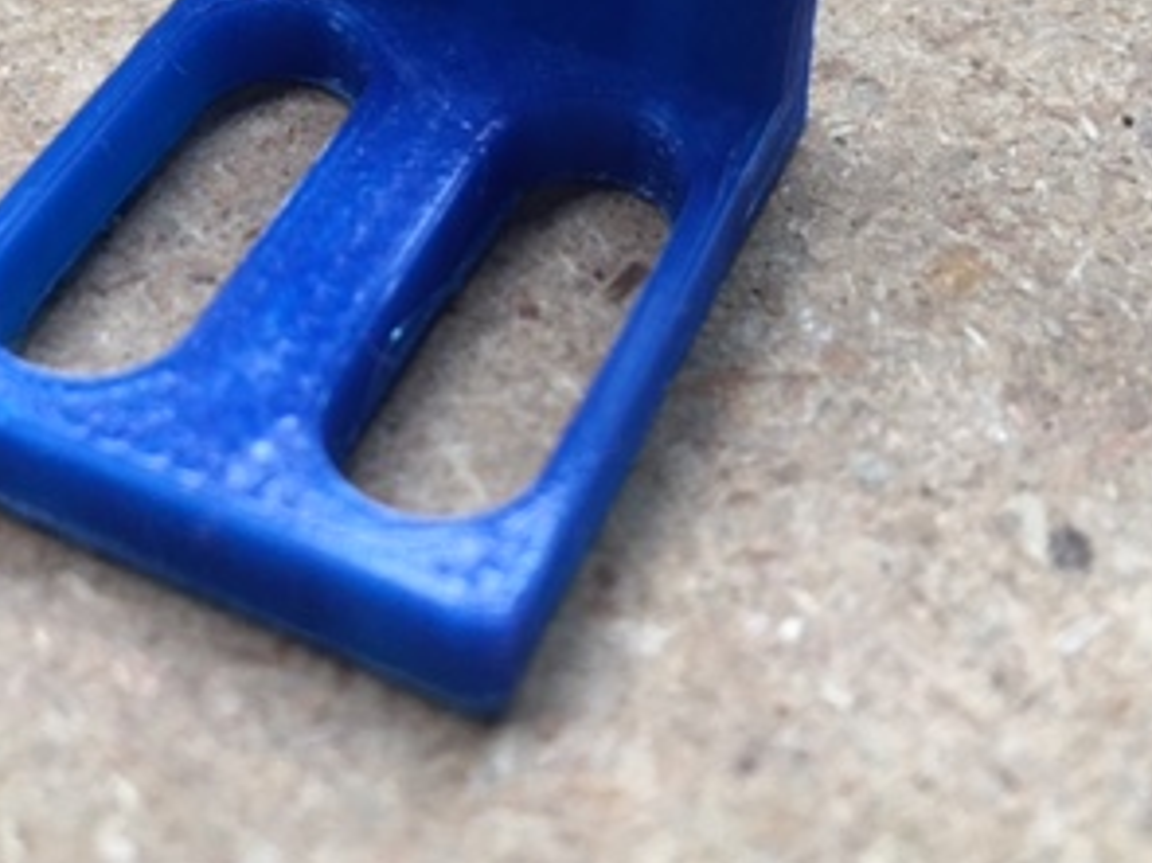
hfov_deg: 30.5
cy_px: 12
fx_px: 2096
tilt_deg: -39.5
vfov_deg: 22.4
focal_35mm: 63
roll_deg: +0.8
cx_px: 402
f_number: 2.2
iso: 40
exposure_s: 1/30
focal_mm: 4.15
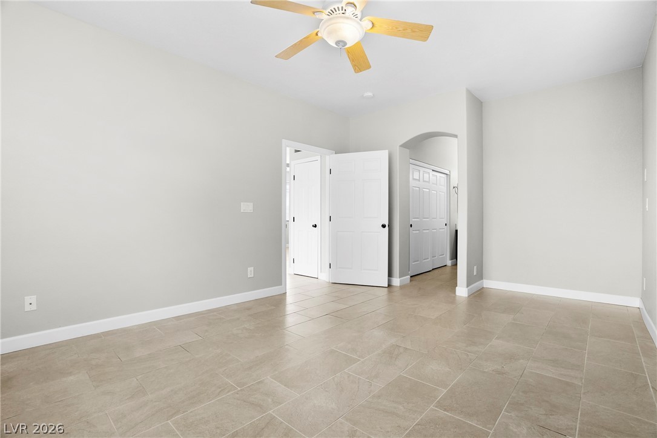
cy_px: 219
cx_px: 328
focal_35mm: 16
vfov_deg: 73.8
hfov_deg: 96.7
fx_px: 292
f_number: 9
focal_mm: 16
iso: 800
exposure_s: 1/6
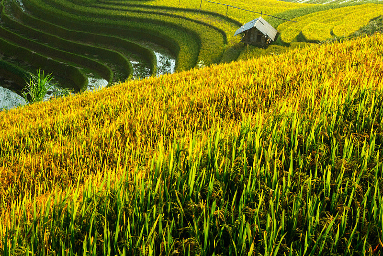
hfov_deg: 24.7
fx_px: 851
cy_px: 64
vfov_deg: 17.0
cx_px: 45
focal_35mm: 80
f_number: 9
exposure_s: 1/160
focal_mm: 40
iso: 160
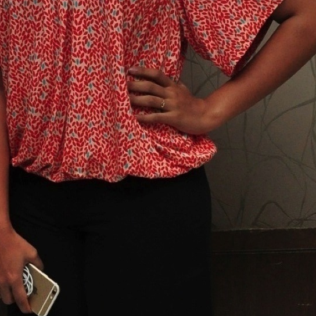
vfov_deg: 18.7
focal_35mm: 93
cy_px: 193
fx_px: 961
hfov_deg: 18.7
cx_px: 137
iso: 1250
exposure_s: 1/125
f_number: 8
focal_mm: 22
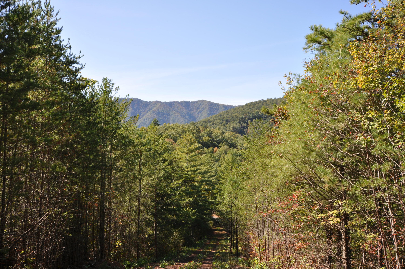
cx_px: 202
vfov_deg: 36.8
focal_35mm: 36
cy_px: 134
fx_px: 404
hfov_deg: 53.2
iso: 200
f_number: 8
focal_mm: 24
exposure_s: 1/200
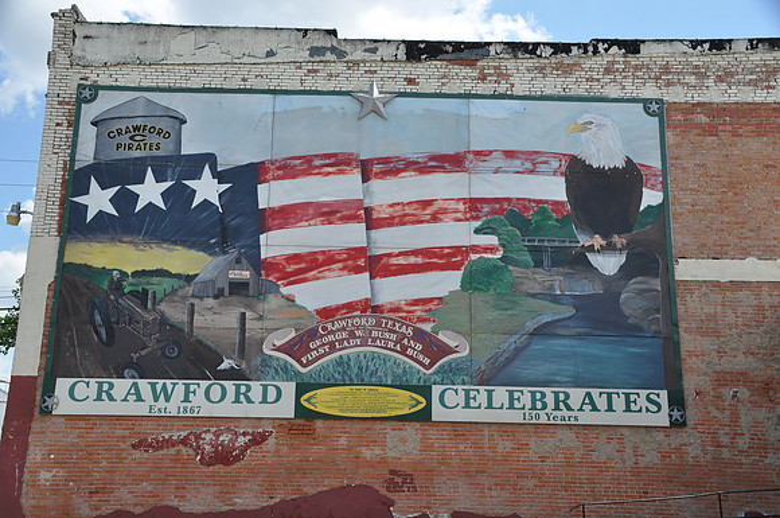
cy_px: 259
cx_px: 390
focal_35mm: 39
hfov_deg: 49.6
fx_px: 844
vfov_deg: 34.1
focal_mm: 26
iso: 200
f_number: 8
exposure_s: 1/250
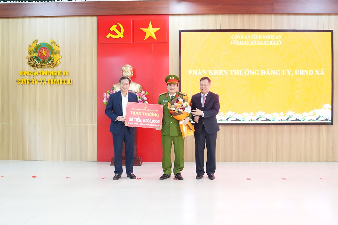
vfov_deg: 36.8
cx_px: 169
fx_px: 338
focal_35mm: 36
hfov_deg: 53.1
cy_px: 112
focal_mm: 24
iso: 3200
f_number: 2.8
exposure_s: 1/125
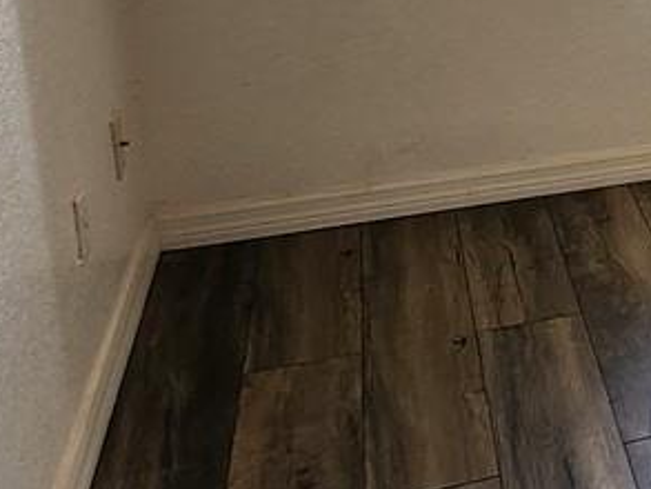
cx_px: 1264
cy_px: -53
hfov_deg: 18.8
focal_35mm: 71
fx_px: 1336
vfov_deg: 19.8
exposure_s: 1/60
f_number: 2.2
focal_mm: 2.2
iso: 80
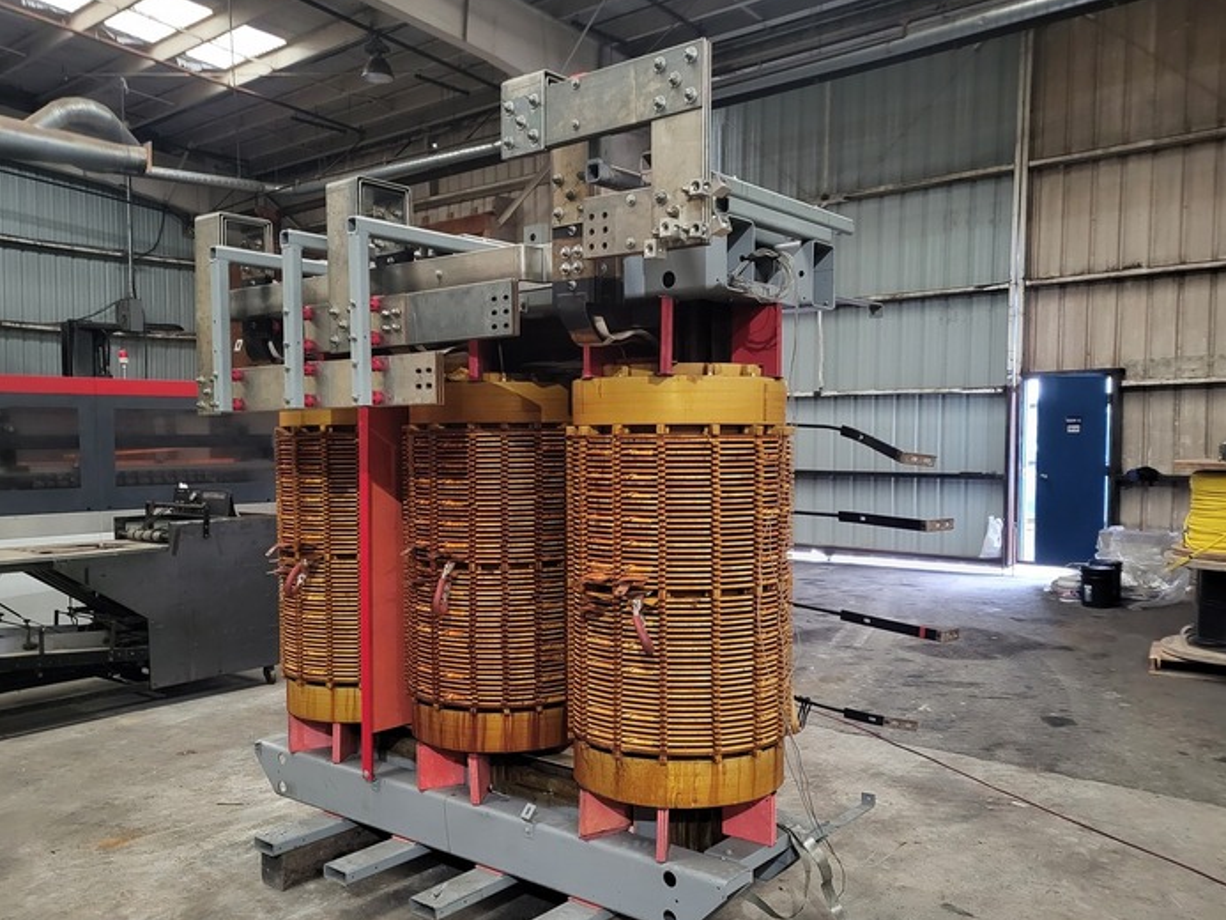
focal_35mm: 30
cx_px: 552
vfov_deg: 46.7
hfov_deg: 59.8
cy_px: 504
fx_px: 1063
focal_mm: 5.4
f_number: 1.8
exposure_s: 1/24
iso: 640
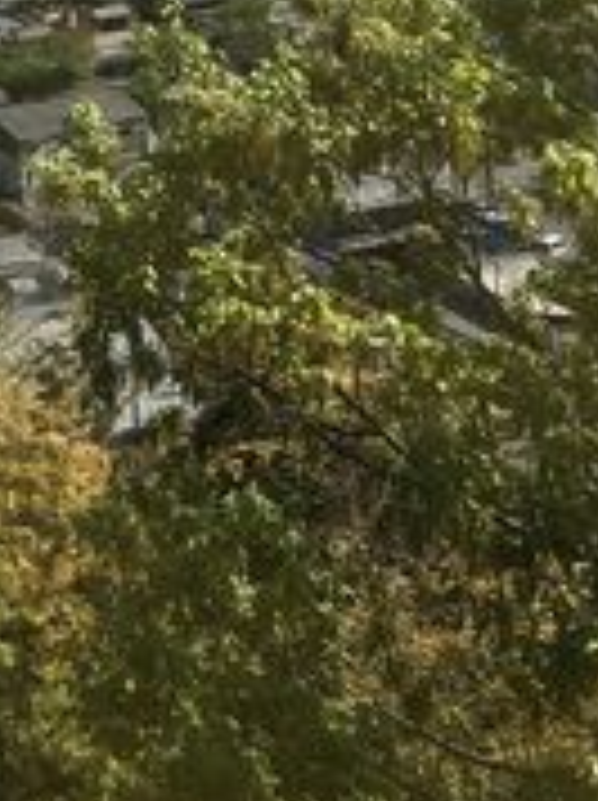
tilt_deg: +0.5
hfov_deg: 15.6
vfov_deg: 19.8
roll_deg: +1.6
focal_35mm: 88
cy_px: -338
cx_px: -254
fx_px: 2032
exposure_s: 1/1672
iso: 25
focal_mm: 4.15
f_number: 2.2
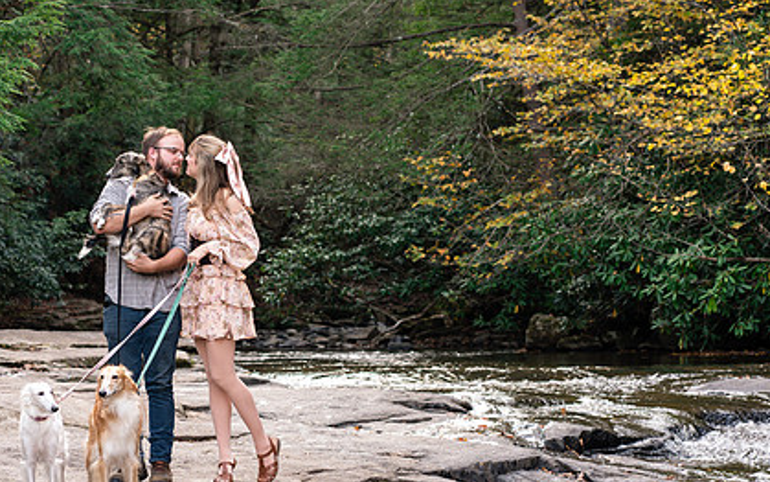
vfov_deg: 10.9
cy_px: 205
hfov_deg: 17.4
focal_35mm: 120
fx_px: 2519
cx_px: 347
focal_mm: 85
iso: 1000
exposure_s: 1/160
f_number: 5
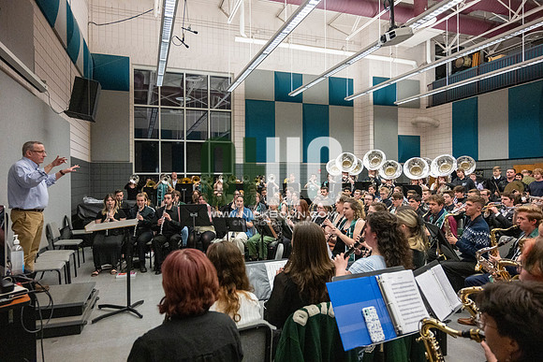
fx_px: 362
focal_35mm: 24
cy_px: 181
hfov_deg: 73.7
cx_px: 272
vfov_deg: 53.2
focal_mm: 24
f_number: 4
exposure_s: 1/500
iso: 10000
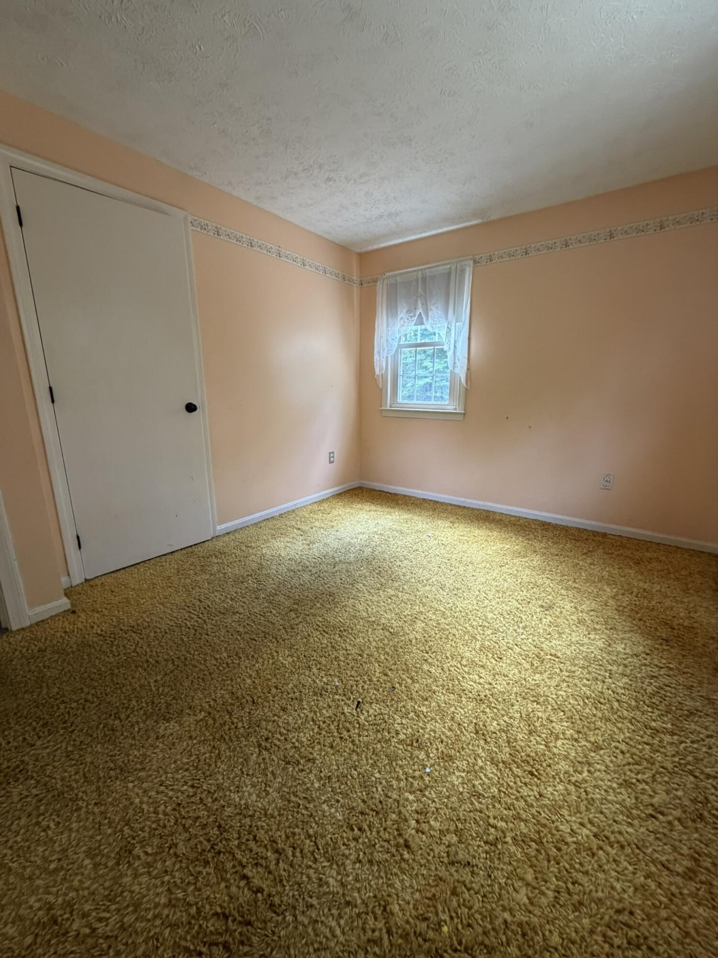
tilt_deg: -13.4
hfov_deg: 85.7
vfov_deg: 102.1
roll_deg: -0.3
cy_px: 479
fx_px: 387
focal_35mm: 14
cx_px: 359
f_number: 2.2
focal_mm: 2.22
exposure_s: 1/75
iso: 320
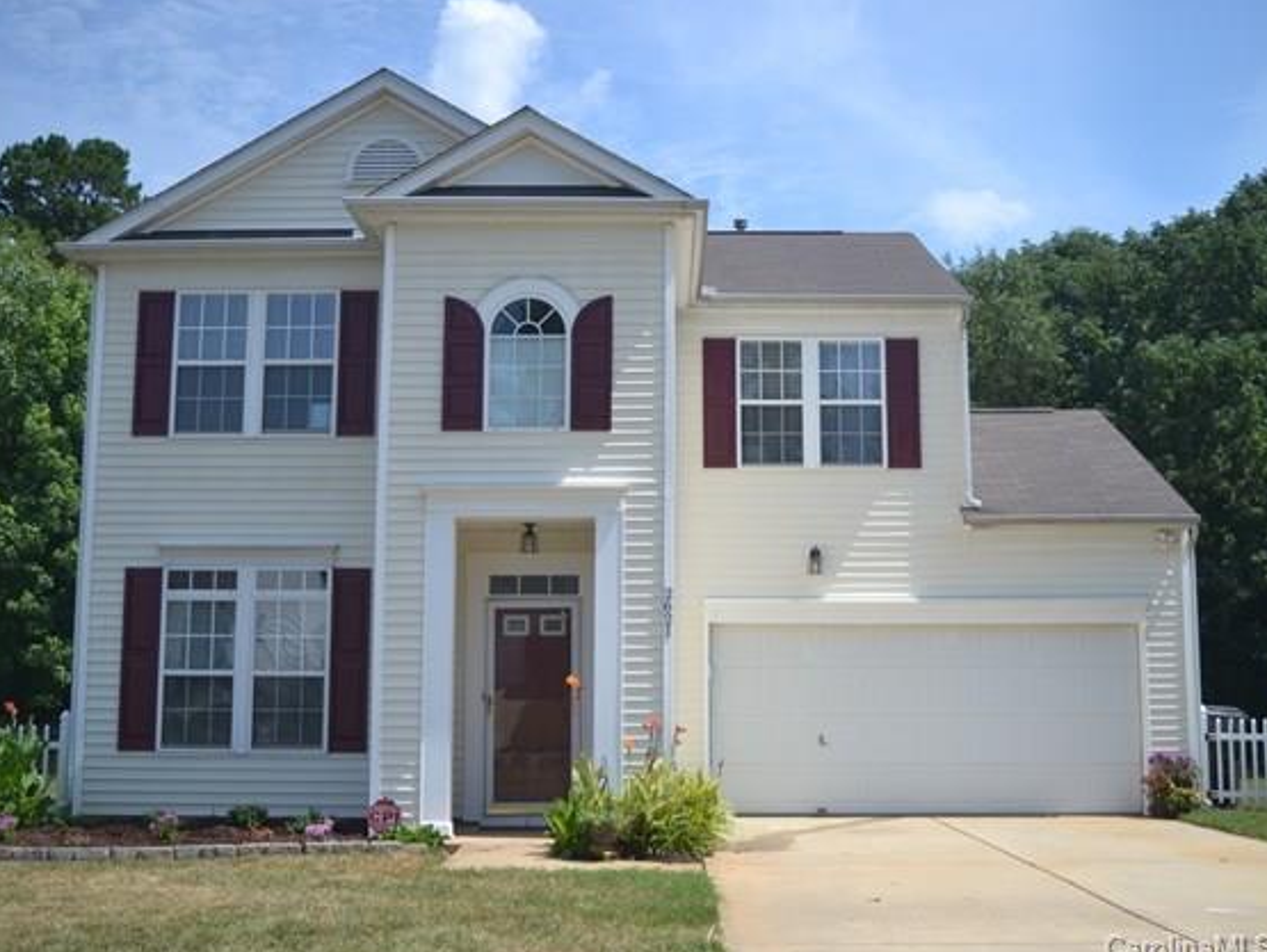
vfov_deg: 34.7
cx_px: 635
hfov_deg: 45.2
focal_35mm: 42
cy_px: 481
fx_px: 1522
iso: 100
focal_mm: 25
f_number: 4
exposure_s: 1/800
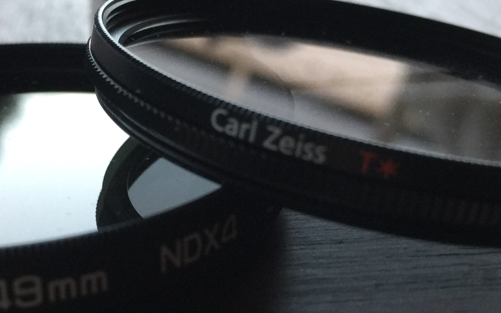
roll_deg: -1.2
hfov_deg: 28.9
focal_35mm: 71
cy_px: 192
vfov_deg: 18.3
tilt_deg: -24.2
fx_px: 969
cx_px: 186
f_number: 2.2
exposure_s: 1/17
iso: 80
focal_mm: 4.15
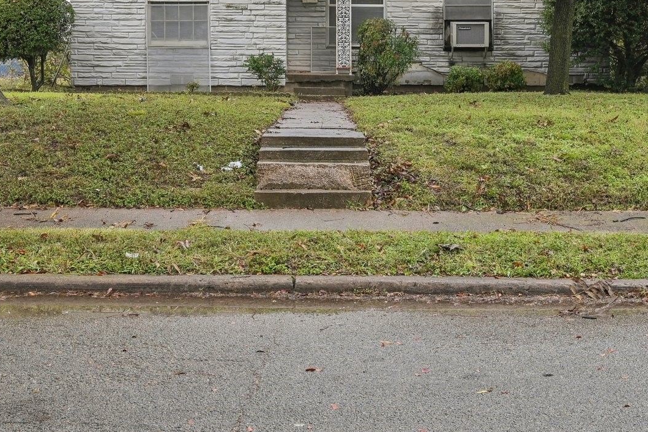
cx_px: 344
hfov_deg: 34.5
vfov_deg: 22.6
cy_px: 19
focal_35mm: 58
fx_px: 1044
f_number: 8
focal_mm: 30
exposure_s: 1/100
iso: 400
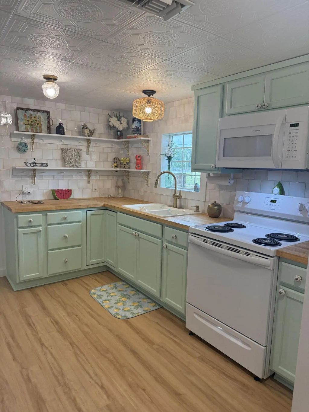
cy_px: 206
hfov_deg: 56.8
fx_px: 286
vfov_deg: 71.6
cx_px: 154
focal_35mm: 24
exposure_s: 1/120
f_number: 1.78
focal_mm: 6.76
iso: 160
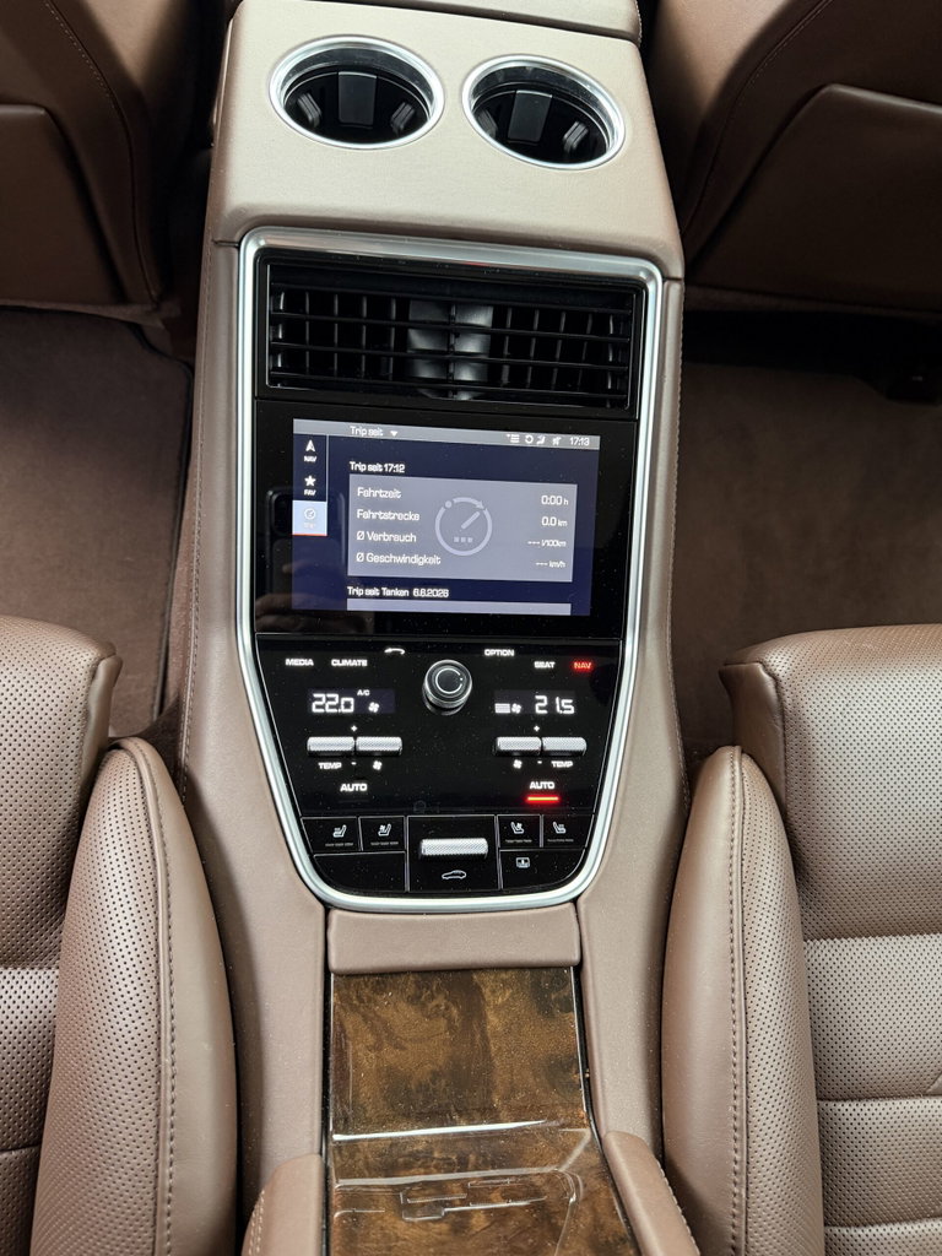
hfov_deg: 56.8
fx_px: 871
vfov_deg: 71.6
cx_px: 471
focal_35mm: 24
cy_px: 628
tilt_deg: -62.4
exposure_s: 1/60
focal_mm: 6.76
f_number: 1.78
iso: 400
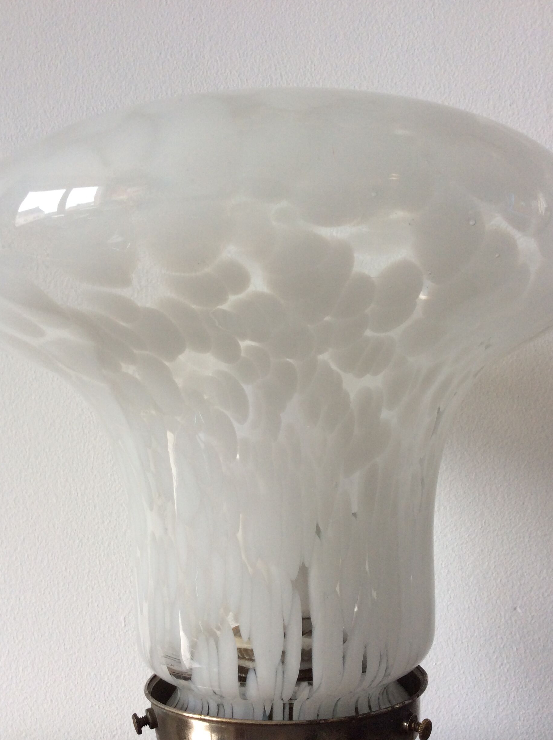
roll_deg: +1.8
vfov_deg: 54.0
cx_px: 273
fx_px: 726
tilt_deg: +3.5
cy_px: 390
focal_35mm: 34
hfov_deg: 41.7
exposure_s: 1/50
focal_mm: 3.3
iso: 40
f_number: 2.4
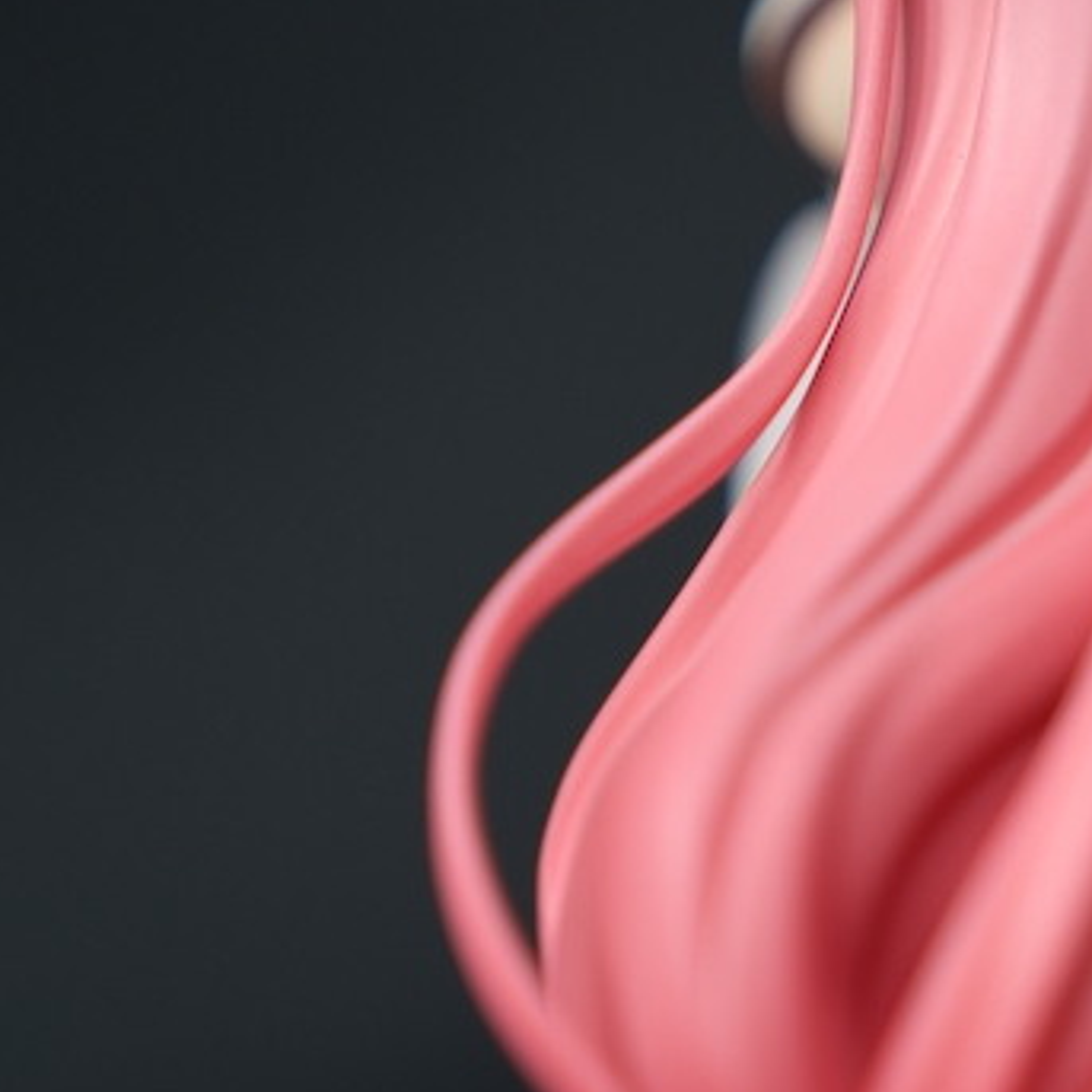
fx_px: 7245
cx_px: 936
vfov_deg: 8.6
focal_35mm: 203
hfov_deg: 8.6
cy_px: 417
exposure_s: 1/80
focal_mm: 70
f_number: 2.8
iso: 200
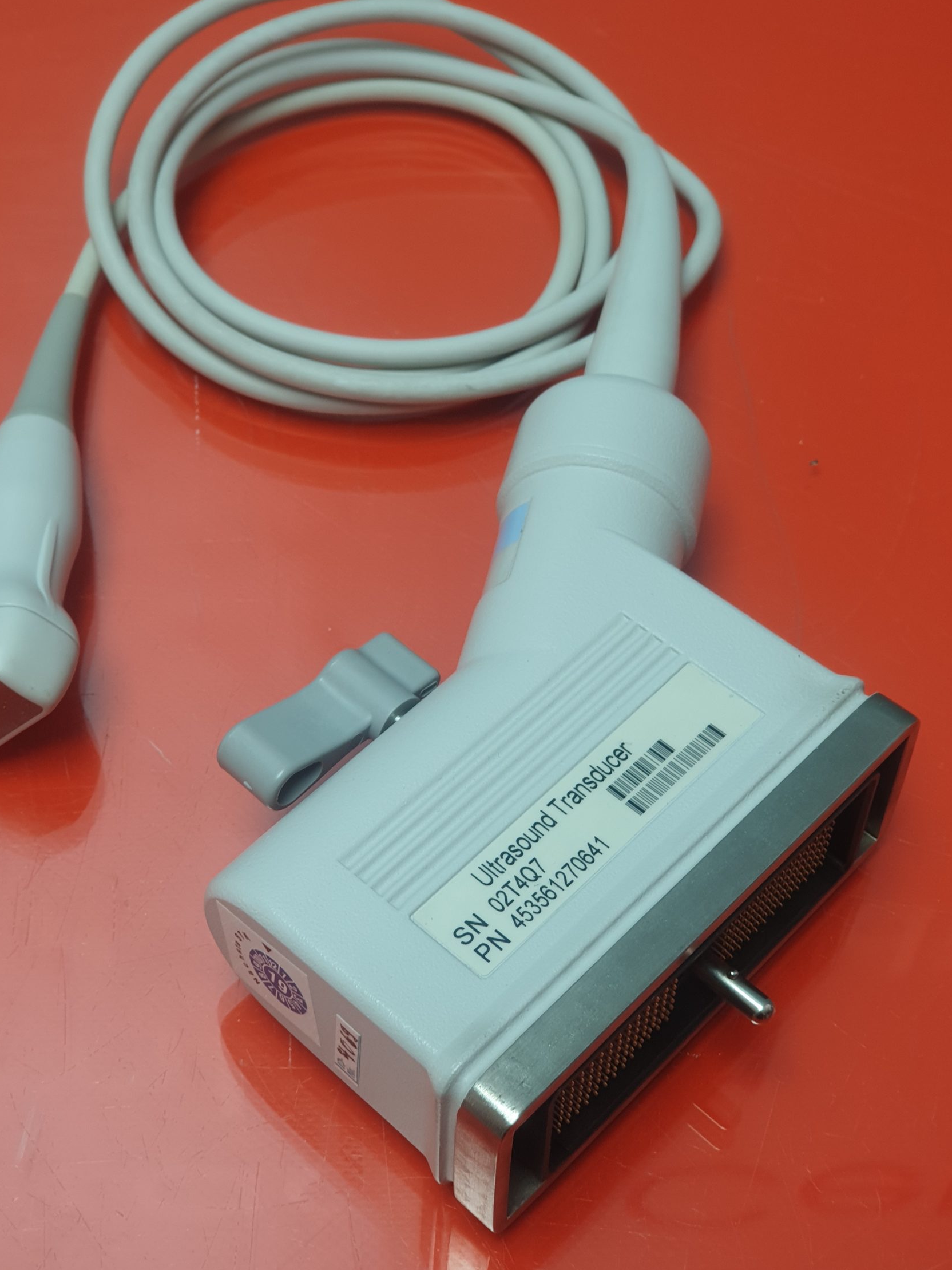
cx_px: 433
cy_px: 635
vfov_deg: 32.2
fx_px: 2200
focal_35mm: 60
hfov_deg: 24.4
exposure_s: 1/33
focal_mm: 6
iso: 50
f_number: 2.4
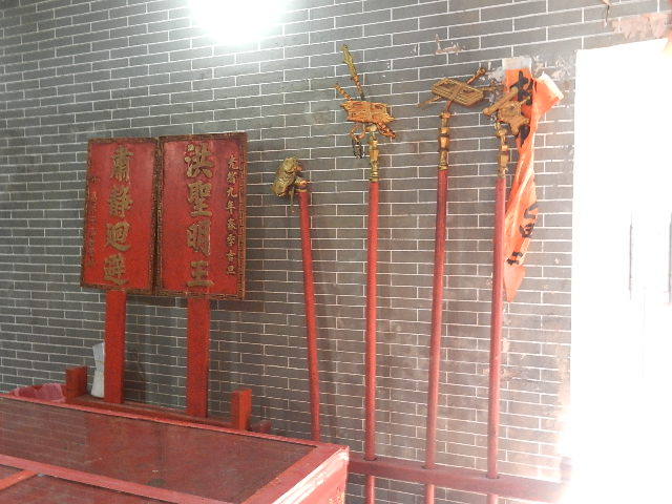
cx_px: 336
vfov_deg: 42.9
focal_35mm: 33
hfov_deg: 55.4
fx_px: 641
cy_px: 252
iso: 400
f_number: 3.8
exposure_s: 1/5
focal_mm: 5.9
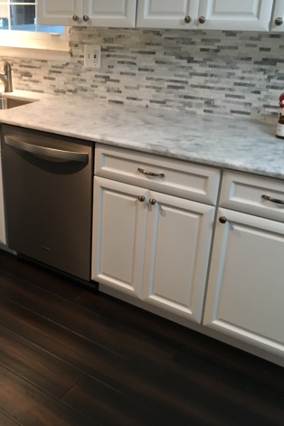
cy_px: 212
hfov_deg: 31.5
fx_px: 485
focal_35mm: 41
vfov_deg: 47.4
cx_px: 44
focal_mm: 4.15
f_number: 2.2
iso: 200
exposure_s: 1/30
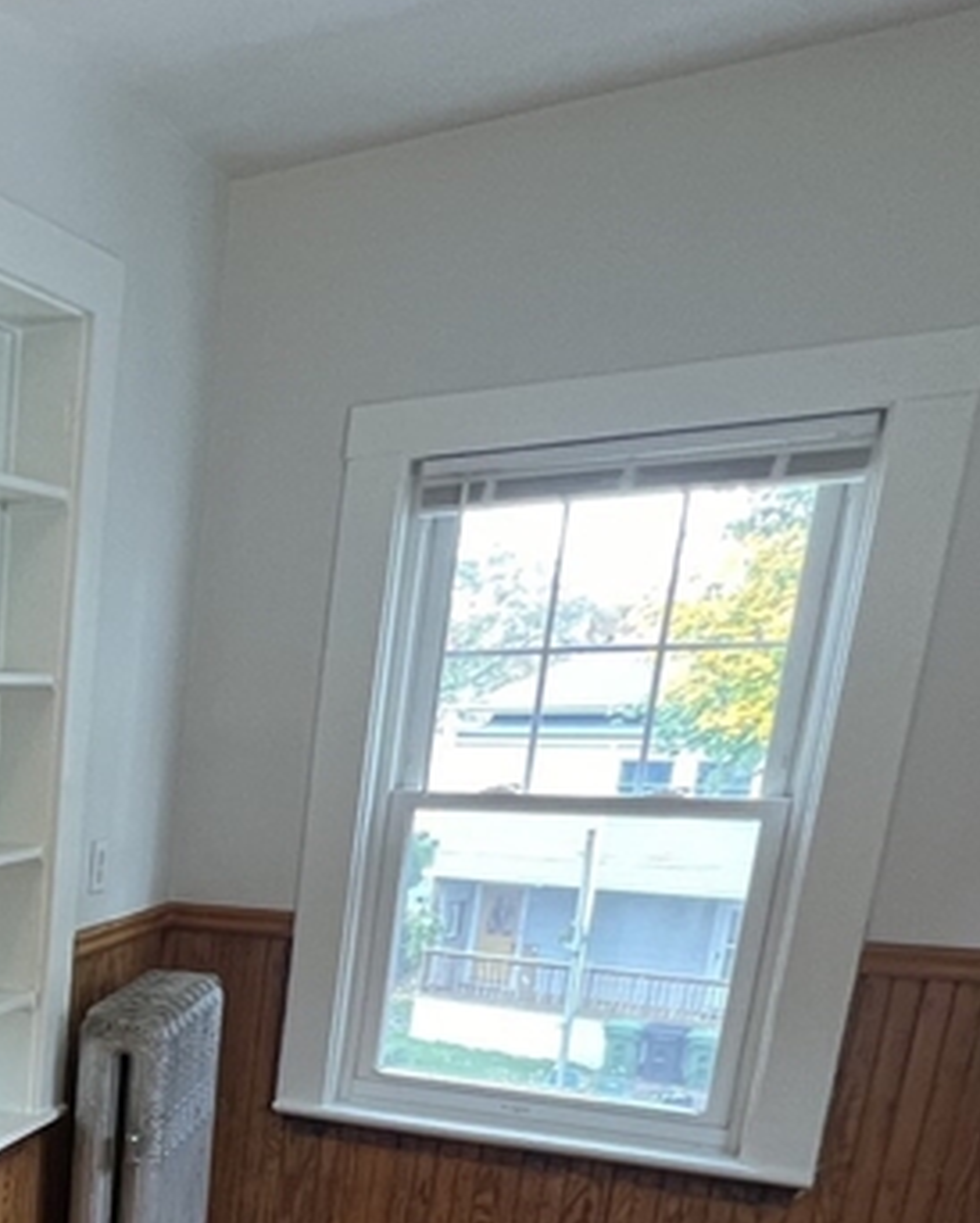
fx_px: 1376
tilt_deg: -14.4
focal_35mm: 38
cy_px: 1094
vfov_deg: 43.8
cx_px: -415
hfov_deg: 28.6
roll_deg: +0.2
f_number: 1.8
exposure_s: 1/60
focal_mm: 1.57
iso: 160
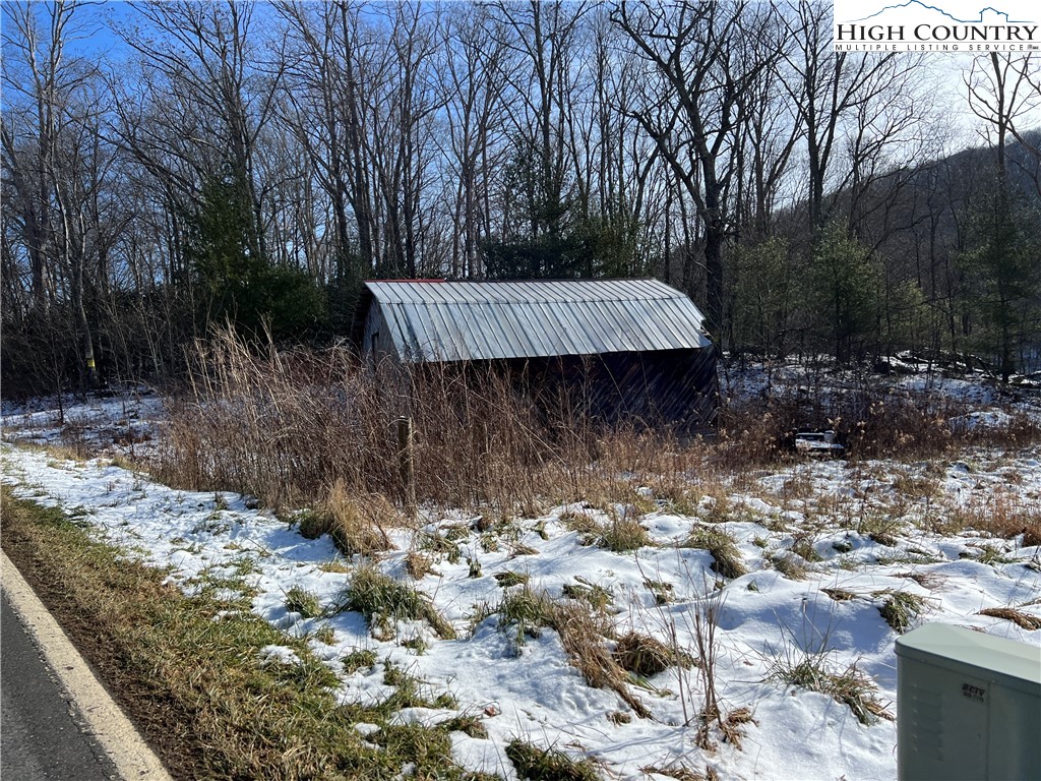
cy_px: 390
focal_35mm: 26
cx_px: 520
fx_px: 782
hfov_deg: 67.3
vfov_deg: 53.1
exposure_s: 1/3831
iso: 50
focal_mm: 5.7
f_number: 1.5
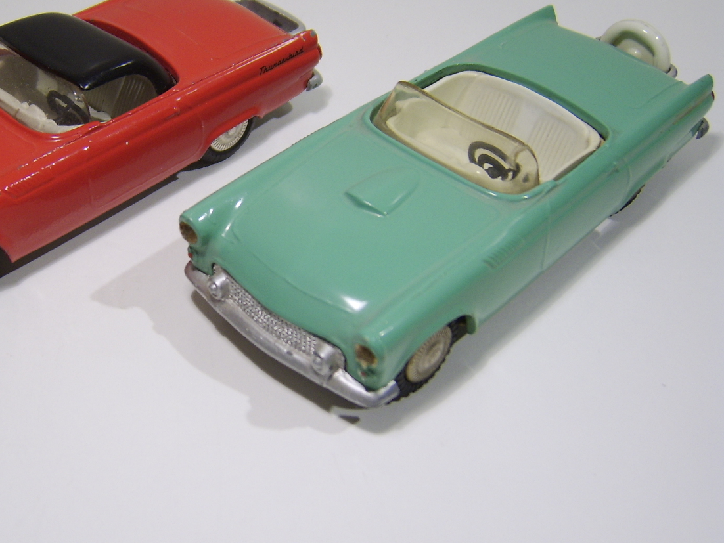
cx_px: 204
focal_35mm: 45
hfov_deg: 41.1
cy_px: 196
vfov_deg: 32.0
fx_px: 941
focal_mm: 8.13
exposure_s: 1/42
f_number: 2.7
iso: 71
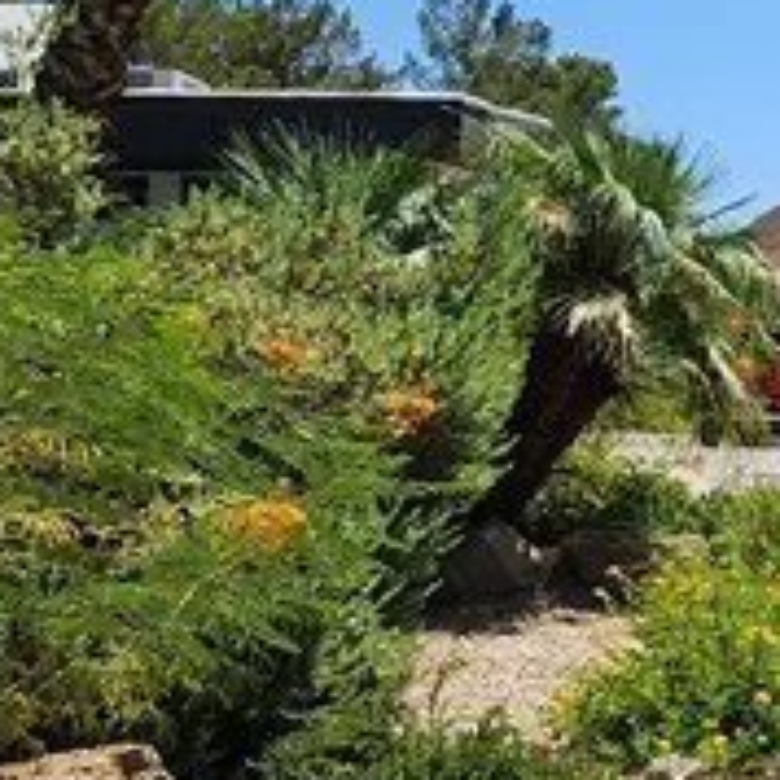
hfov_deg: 22.0
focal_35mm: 66
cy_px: 342
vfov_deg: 26.1
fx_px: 1683
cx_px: 1148
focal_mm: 1.74
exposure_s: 1/1765
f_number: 2.2
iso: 32
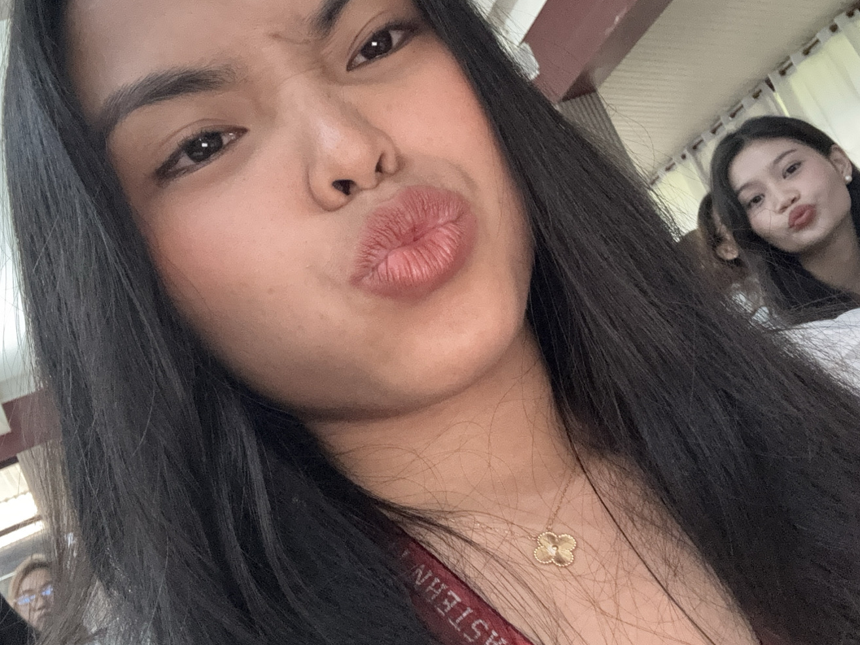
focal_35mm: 35
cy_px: 321
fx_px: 870
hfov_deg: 52.6
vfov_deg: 40.7
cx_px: 429
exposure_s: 1/60
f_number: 1.9
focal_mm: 2.69
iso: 250
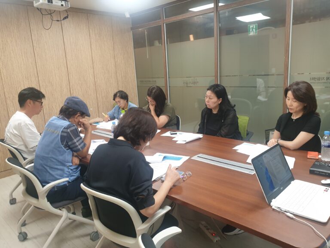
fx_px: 248
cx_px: 165
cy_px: 124
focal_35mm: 26
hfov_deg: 67.3
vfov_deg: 53.1
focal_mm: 4.3
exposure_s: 1/60
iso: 200
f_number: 2.4
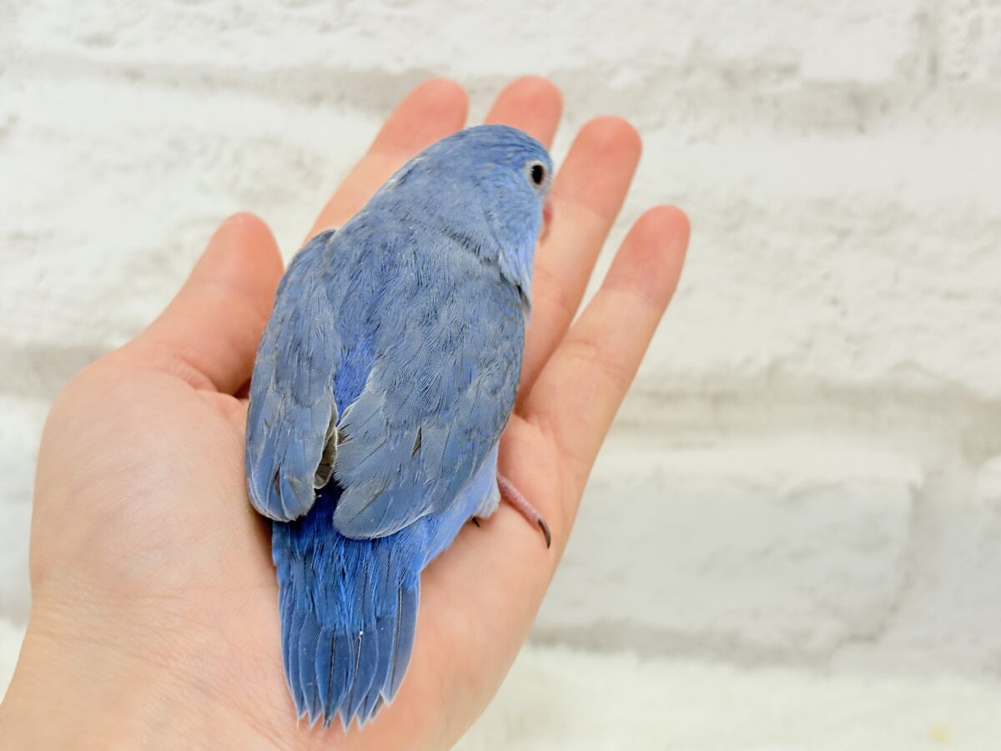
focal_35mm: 52
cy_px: 376
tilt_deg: -10.7
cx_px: 500
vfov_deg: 28.0
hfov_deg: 36.8
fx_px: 1504
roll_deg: -1.7
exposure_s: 1/100
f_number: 1.6
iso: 80
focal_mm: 5.96
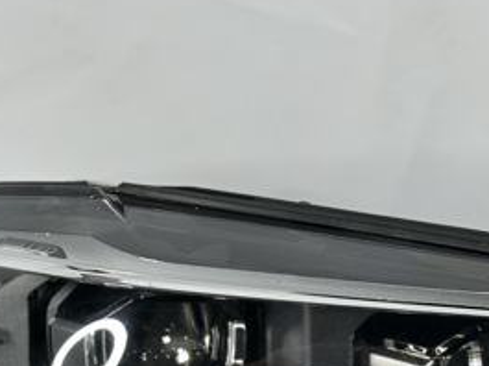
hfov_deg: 17.0
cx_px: 328
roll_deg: +2.0
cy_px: 389
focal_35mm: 116
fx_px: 1636
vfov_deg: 12.5
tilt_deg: -39.6
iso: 100
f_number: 1.78
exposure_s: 1/100
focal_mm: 6.86
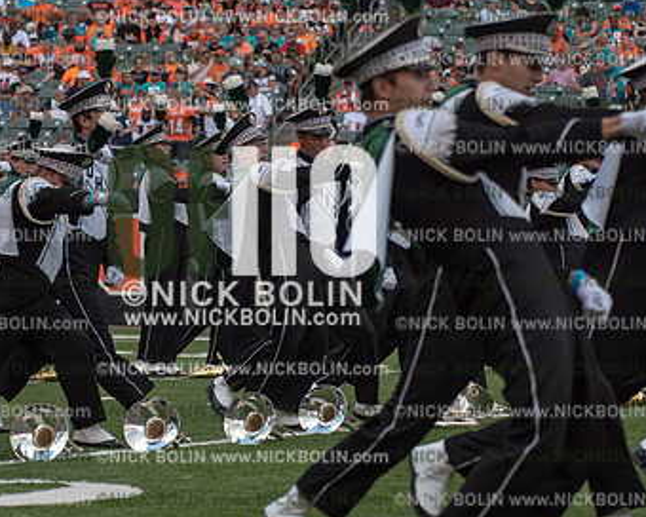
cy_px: 237
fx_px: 4283
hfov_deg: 8.6
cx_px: 241
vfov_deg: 6.9
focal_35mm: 224
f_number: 5.6
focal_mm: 140
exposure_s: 1/1250
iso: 400
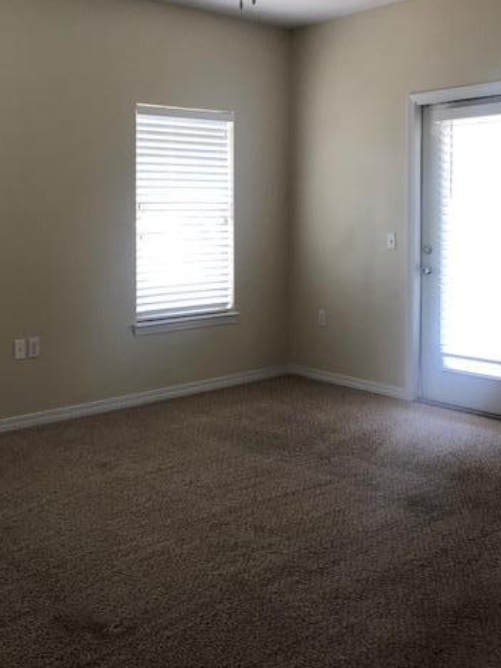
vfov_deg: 48.4
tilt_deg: -0.3
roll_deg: -0.2
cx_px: 171
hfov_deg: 37.4
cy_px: 241
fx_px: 733
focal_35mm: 38
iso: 25
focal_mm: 4
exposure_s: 1/30
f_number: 1.8
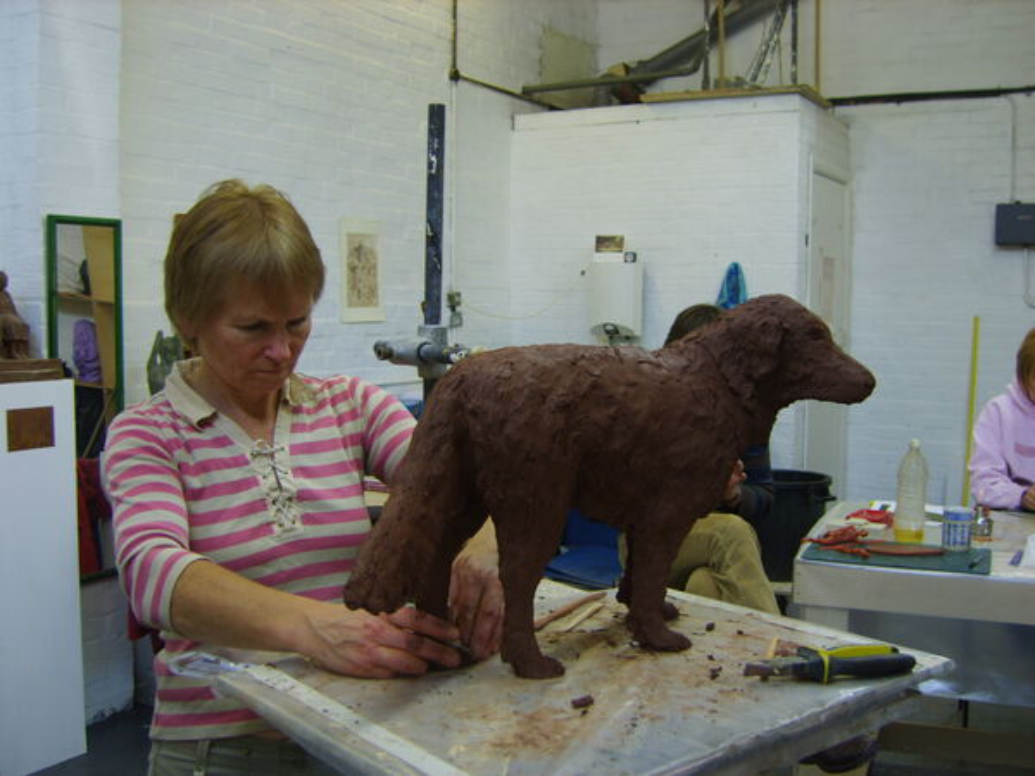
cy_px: 388
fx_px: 1136
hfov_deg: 49.0
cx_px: 518
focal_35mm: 38
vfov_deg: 37.7
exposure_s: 1/30
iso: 50
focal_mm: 7.8
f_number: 2.8
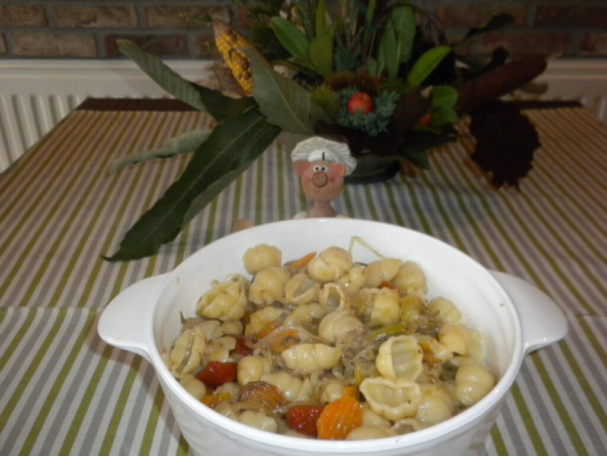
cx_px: 304
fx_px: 649
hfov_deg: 50.1
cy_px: 228
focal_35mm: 37
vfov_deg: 38.7
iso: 400
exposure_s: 1/30
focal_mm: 6.6
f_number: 3.5
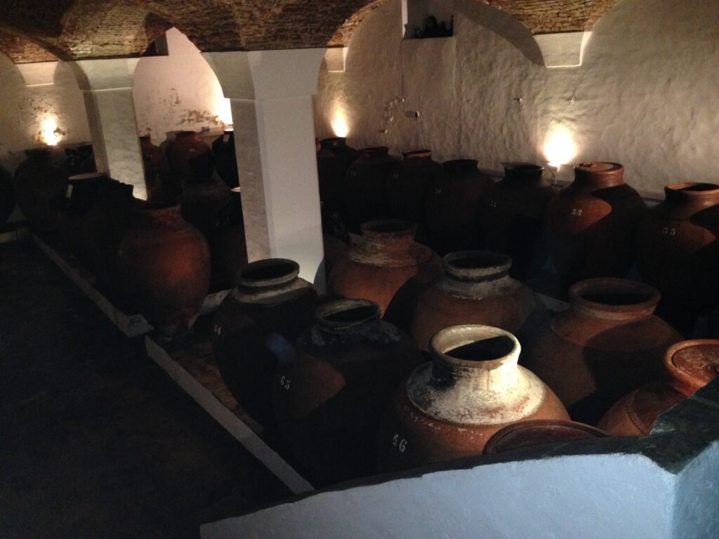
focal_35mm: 33
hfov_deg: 55.4
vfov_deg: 42.9
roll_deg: +2.5
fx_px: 685
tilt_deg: -22.3
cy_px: 270
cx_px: 360
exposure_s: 1/16
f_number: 2.4
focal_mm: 4.12
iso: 400
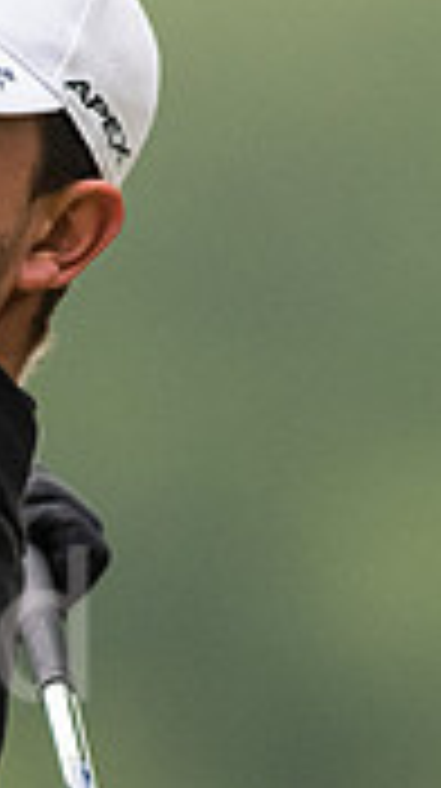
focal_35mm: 1848
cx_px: -280
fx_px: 38548
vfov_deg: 1.2
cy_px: 507
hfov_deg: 0.7
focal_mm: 300
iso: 2000
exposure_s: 1/1250
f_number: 4
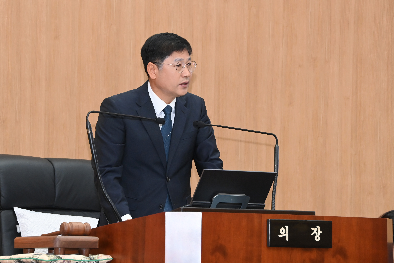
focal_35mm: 145
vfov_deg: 9.5
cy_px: 132
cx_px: 197
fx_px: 1587
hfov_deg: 14.2
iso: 5000
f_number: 6.3
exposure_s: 1/200
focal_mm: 145
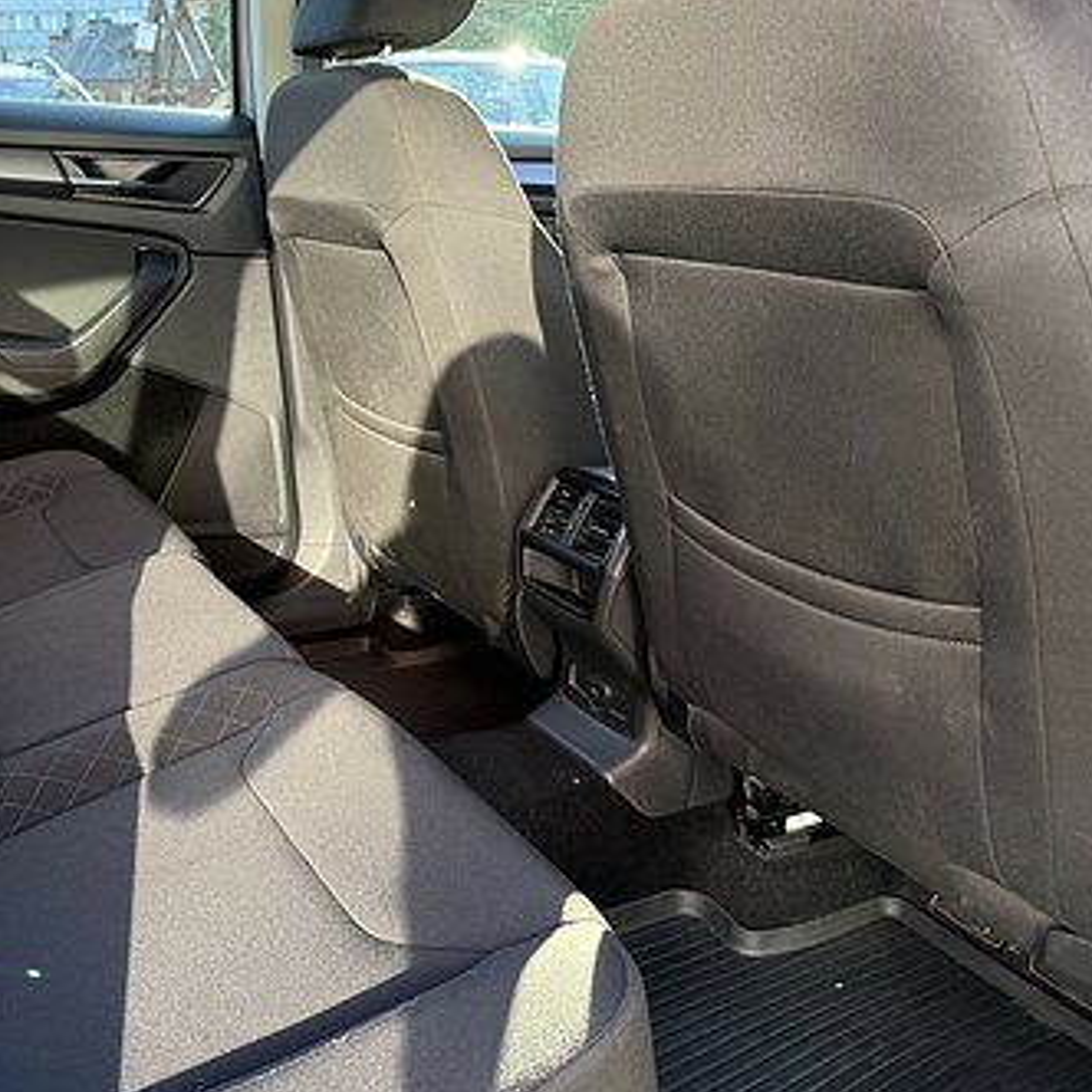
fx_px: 1249
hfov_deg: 45.5
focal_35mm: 35
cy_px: 511
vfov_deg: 47.2
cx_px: 266
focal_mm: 6.76
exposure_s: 1/243
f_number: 1.78
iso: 200
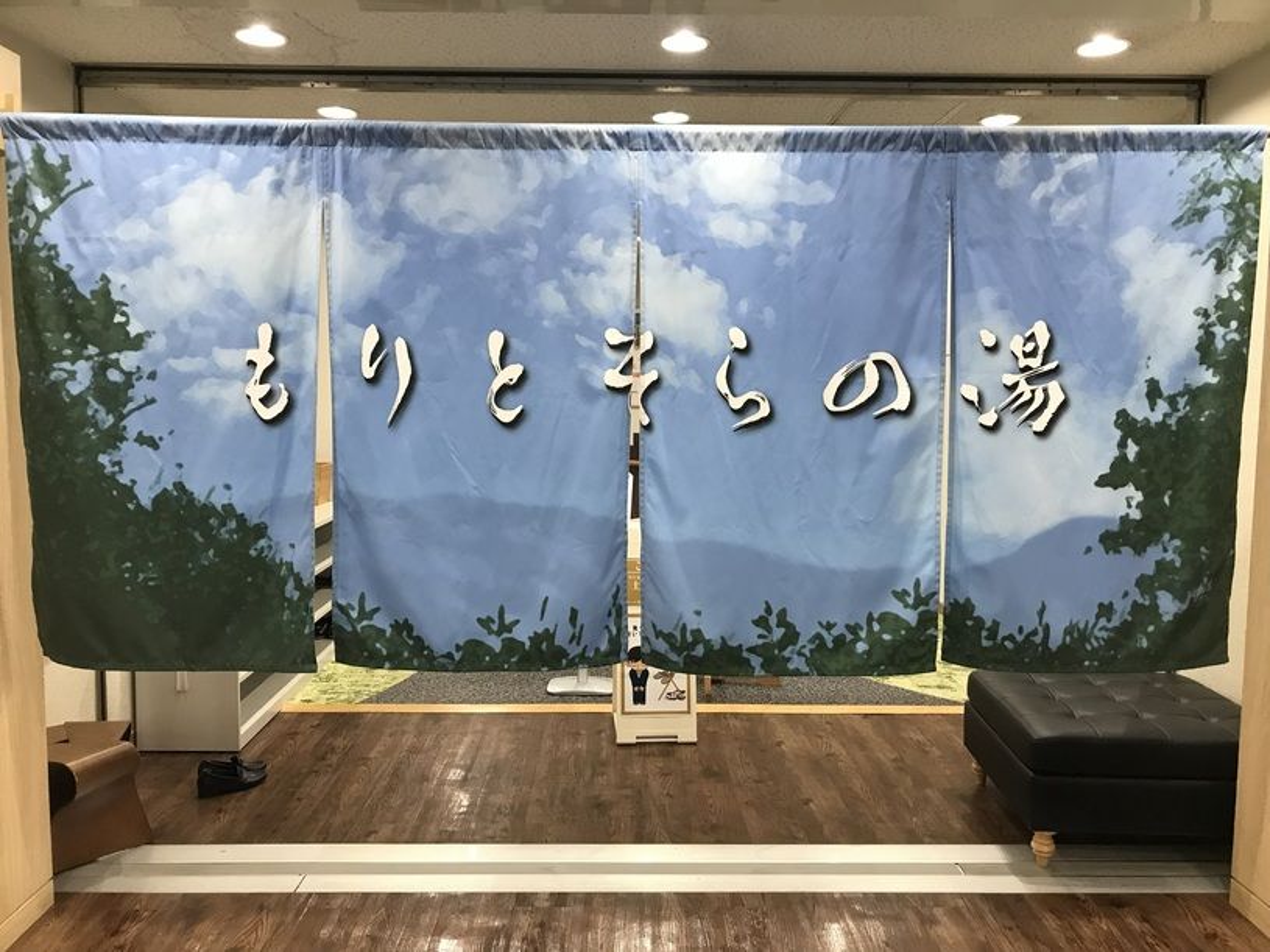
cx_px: 635
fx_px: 1027
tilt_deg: -3.6
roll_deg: -0.8
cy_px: 476
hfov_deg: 63.5
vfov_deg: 49.7
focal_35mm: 28
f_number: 1.8
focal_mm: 3.99
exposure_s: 1/25
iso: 40
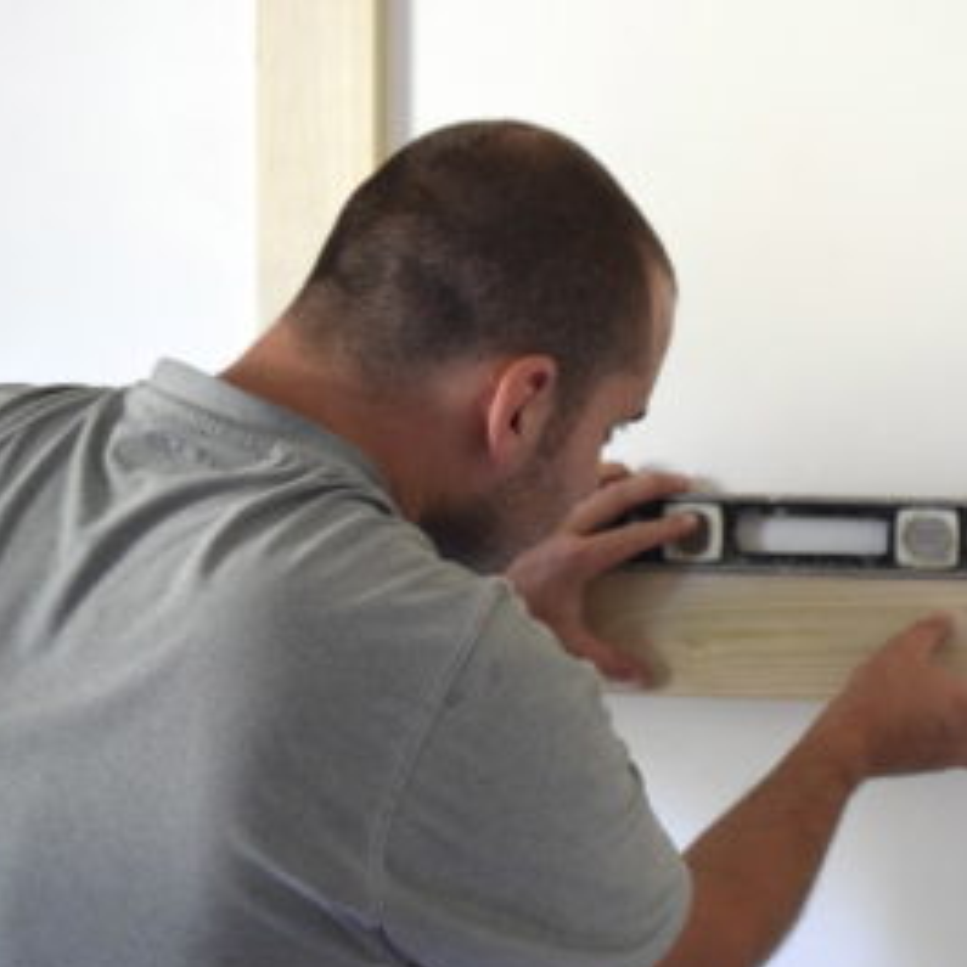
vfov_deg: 24.0
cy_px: 516
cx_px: 748
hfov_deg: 23.7
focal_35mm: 72
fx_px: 2276
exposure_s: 1/100
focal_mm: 30
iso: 3200
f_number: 5
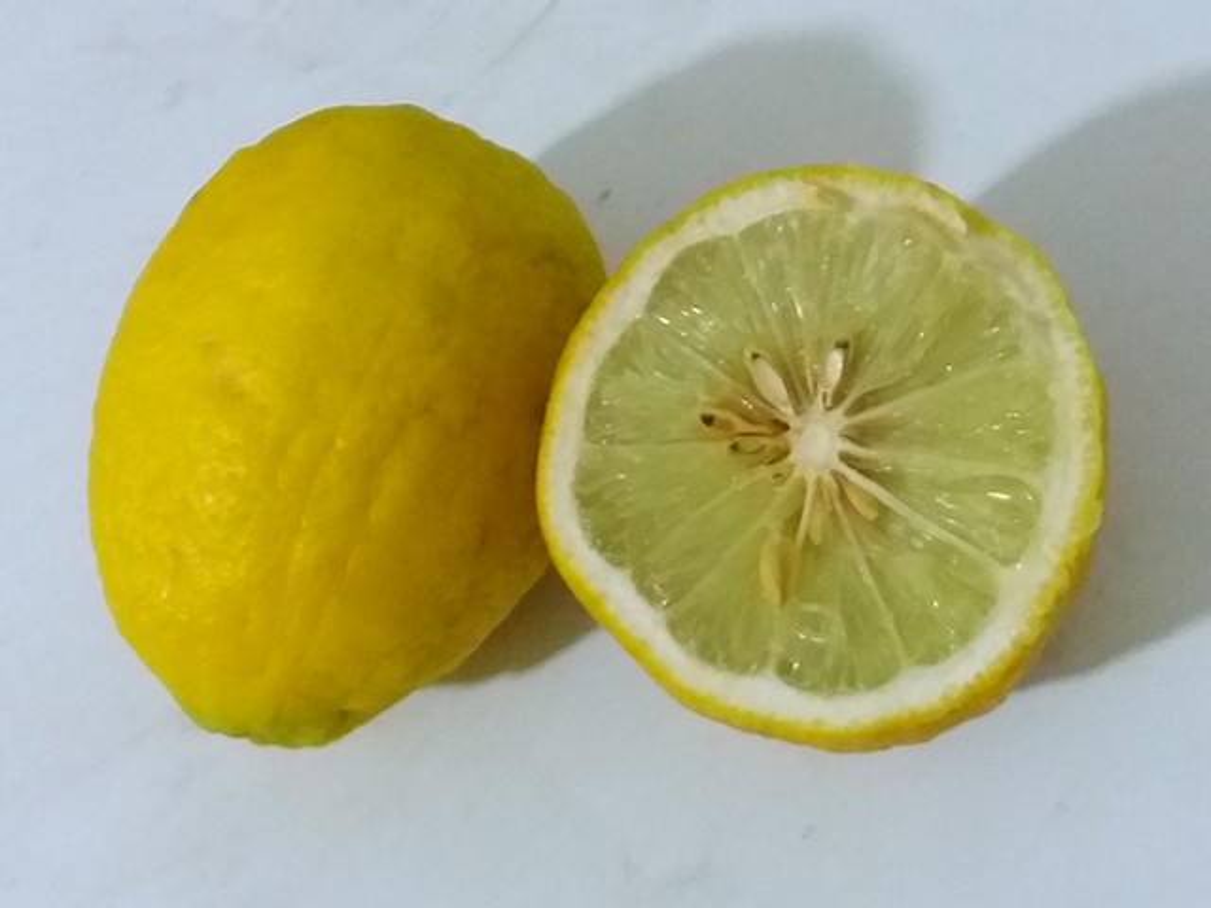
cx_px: 606
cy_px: 454
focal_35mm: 28
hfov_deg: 63.4
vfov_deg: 49.7
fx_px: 980
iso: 320
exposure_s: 1/17
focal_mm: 3.7
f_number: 1.9
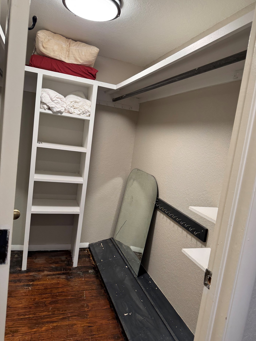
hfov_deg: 54.9
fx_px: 247
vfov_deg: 69.4
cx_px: 132
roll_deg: -8.1
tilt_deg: -7.7
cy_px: 171
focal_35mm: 25
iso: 200
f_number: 1.78
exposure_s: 1/120
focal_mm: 6.76
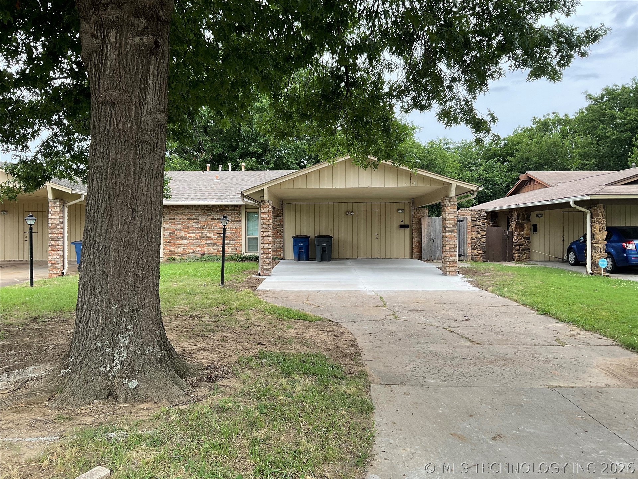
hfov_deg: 61.7
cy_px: 240
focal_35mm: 29
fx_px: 534
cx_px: 319
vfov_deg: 48.2
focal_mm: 3
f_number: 1.8
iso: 16
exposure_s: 1/289
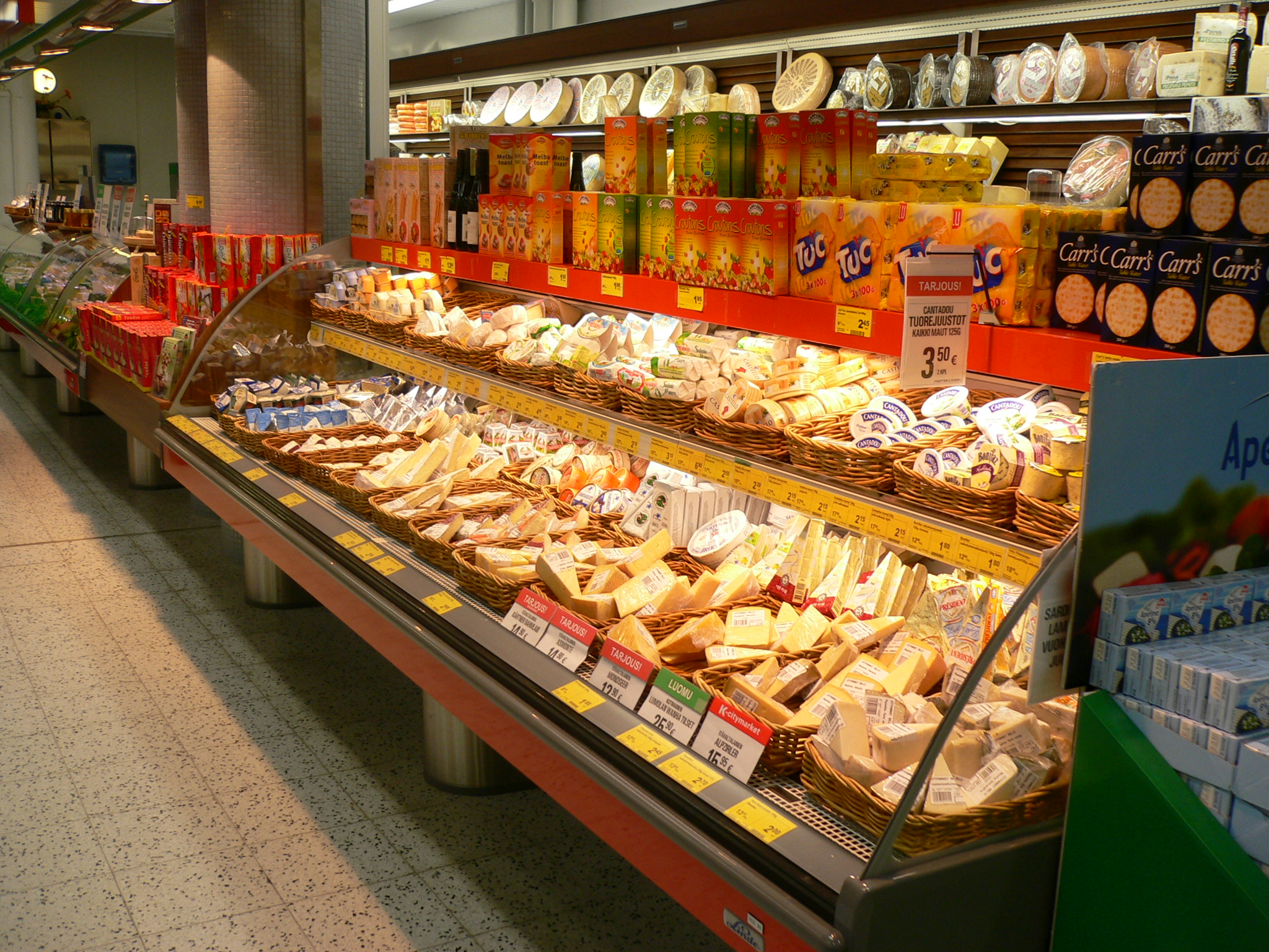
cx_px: 634
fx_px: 1283
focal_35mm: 35
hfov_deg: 52.6
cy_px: 476
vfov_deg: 40.7
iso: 80
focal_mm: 5.8
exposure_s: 1/60
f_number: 2.8
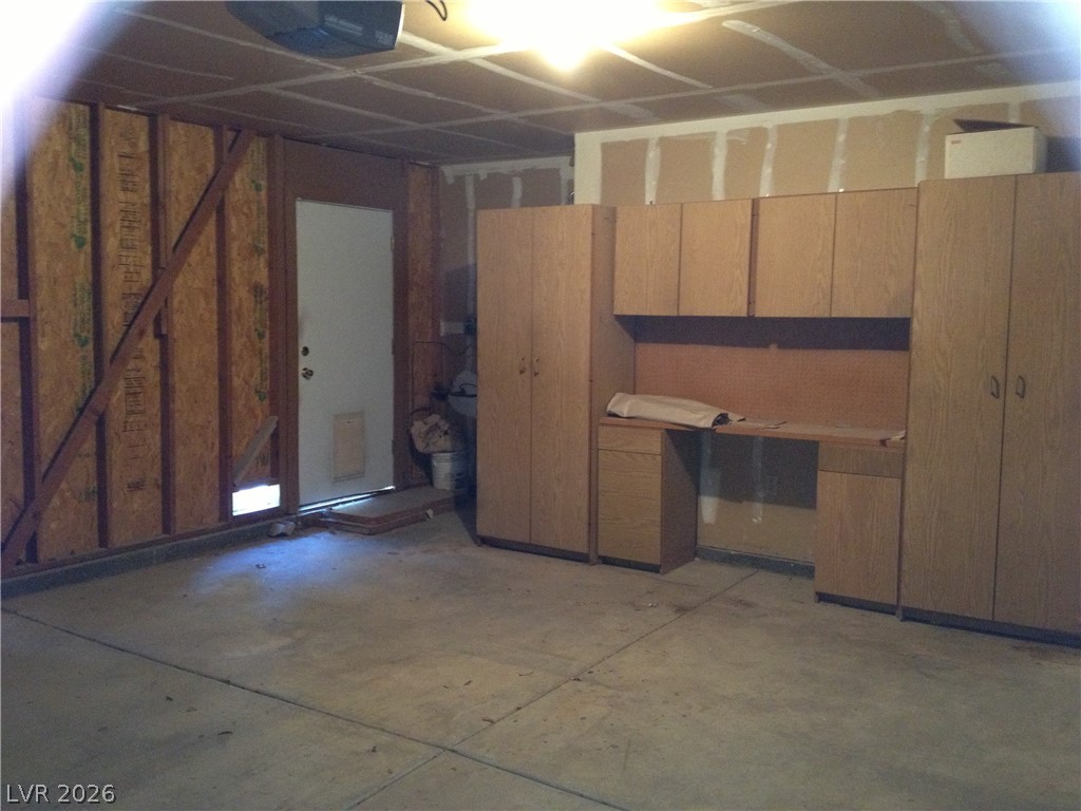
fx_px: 1093
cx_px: 540
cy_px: 406
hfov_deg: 52.6
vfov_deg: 40.7
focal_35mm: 35
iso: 400
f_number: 2.4
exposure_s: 1/16
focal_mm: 4.28
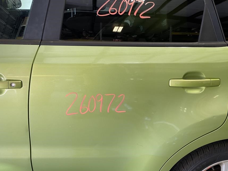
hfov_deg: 47.8
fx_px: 257
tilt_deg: -18.1
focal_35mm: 39
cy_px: 72
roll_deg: -2.6
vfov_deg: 36.7
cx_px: 127
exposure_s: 1/77
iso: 125
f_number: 1.8
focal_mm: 4.25
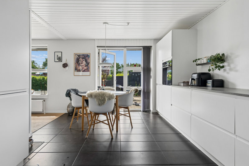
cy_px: 83
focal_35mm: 18
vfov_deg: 67.4
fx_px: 124
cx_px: 124
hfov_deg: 90.0
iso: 400
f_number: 5
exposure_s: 1/125
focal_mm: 18
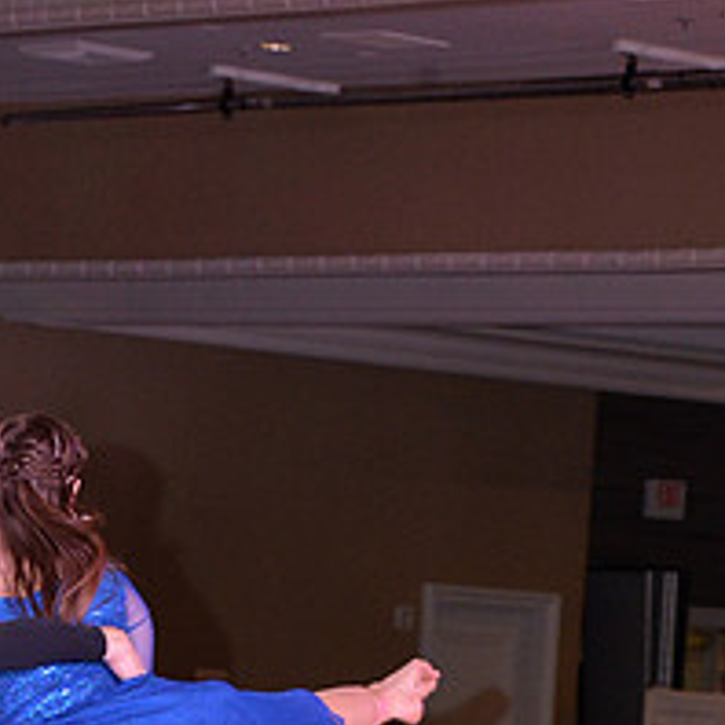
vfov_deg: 7.4
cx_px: 229
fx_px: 5592
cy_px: 879
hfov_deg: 7.4
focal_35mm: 236
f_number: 6.3
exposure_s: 1/250
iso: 2000
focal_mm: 95
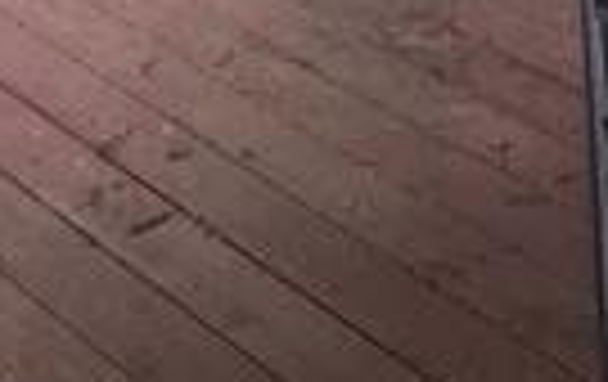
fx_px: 1810
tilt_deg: -8.0
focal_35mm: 109
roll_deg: +0.7
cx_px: 0
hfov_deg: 18.6
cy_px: -584
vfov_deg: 10.2
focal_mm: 4.15
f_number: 2.2
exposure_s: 1/30
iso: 25
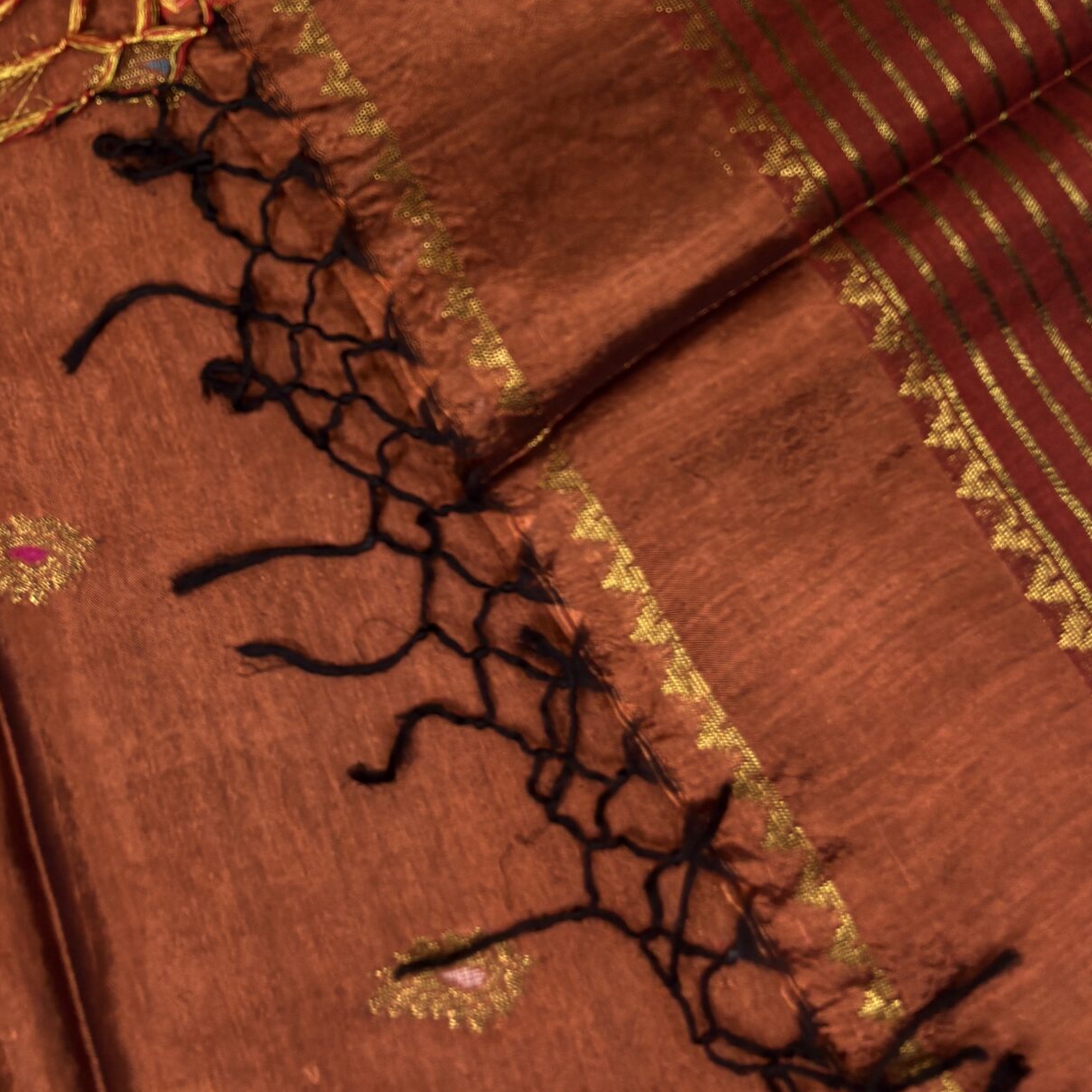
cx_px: 464
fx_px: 1749
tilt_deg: -74.6
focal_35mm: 49
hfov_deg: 34.6
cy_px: -64
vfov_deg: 31.4
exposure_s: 1/100
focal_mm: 5.96
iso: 64
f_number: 1.6
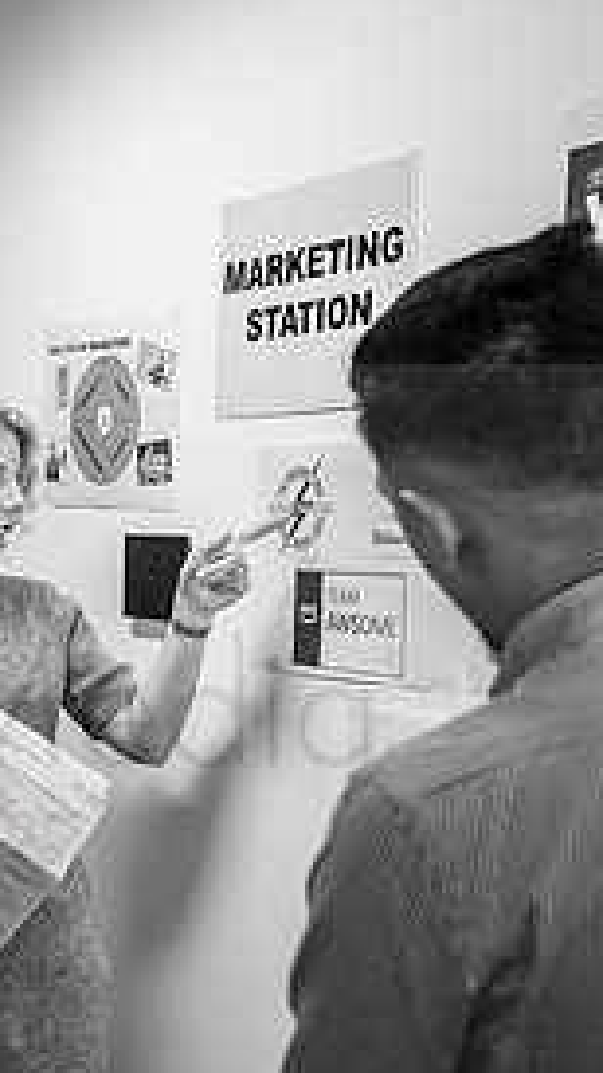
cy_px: 742
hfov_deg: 17.3
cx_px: -282
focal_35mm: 63
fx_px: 1792
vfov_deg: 33.0
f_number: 2.8
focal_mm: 28
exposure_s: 1/30
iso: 100
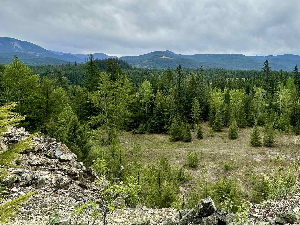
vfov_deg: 60.3
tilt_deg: -4.8
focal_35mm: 22
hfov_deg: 71.6
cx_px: 222
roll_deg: -1.5
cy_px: 86
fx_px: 191
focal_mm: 2.22
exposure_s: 1/1082
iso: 40
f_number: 2.2
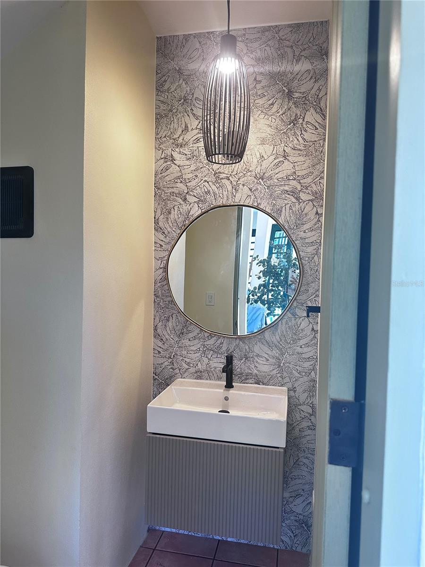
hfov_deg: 56.8
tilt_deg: -2.0
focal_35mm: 24
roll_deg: -1.8
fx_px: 393
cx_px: 212
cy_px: 284
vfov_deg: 71.6
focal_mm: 6.86
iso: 250
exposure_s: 1/60
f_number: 1.78
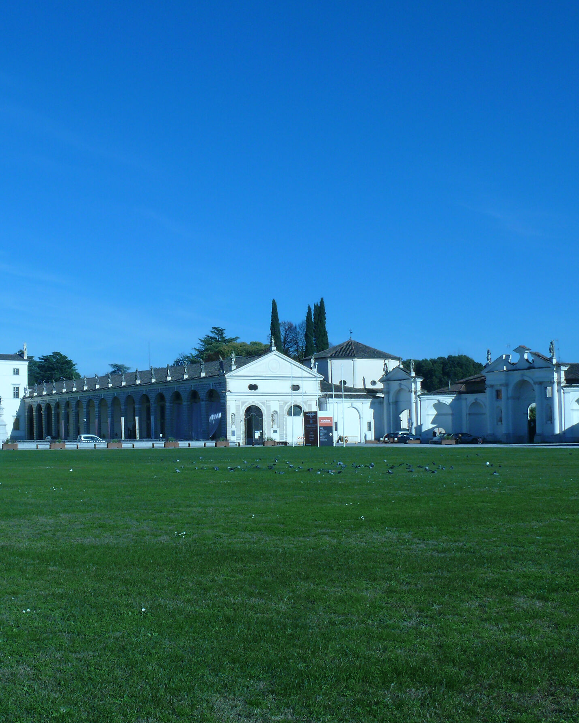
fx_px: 985
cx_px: 152
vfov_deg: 40.3
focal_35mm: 46
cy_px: 365
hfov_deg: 32.2
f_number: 7.1
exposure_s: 1/500
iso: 100
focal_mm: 7.4
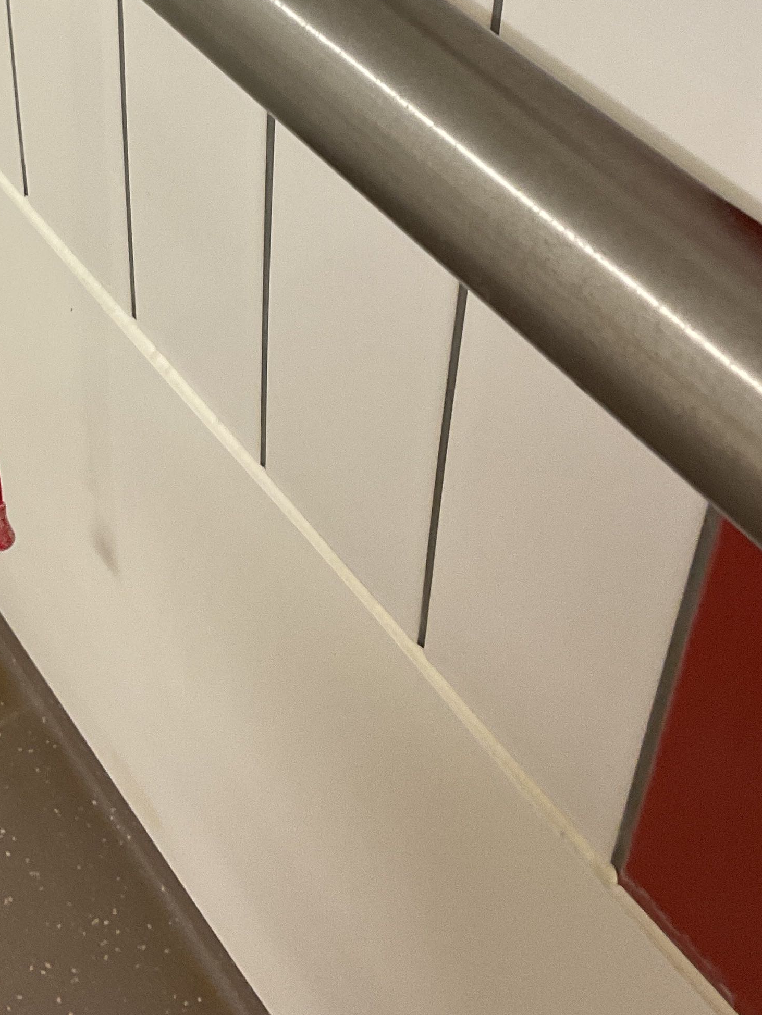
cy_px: 108
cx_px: 116
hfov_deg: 23.9
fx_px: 1760
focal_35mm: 60
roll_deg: +0.6
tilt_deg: -38.1
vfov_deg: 30.8
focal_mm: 3
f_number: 1.8
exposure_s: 1/50
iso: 80
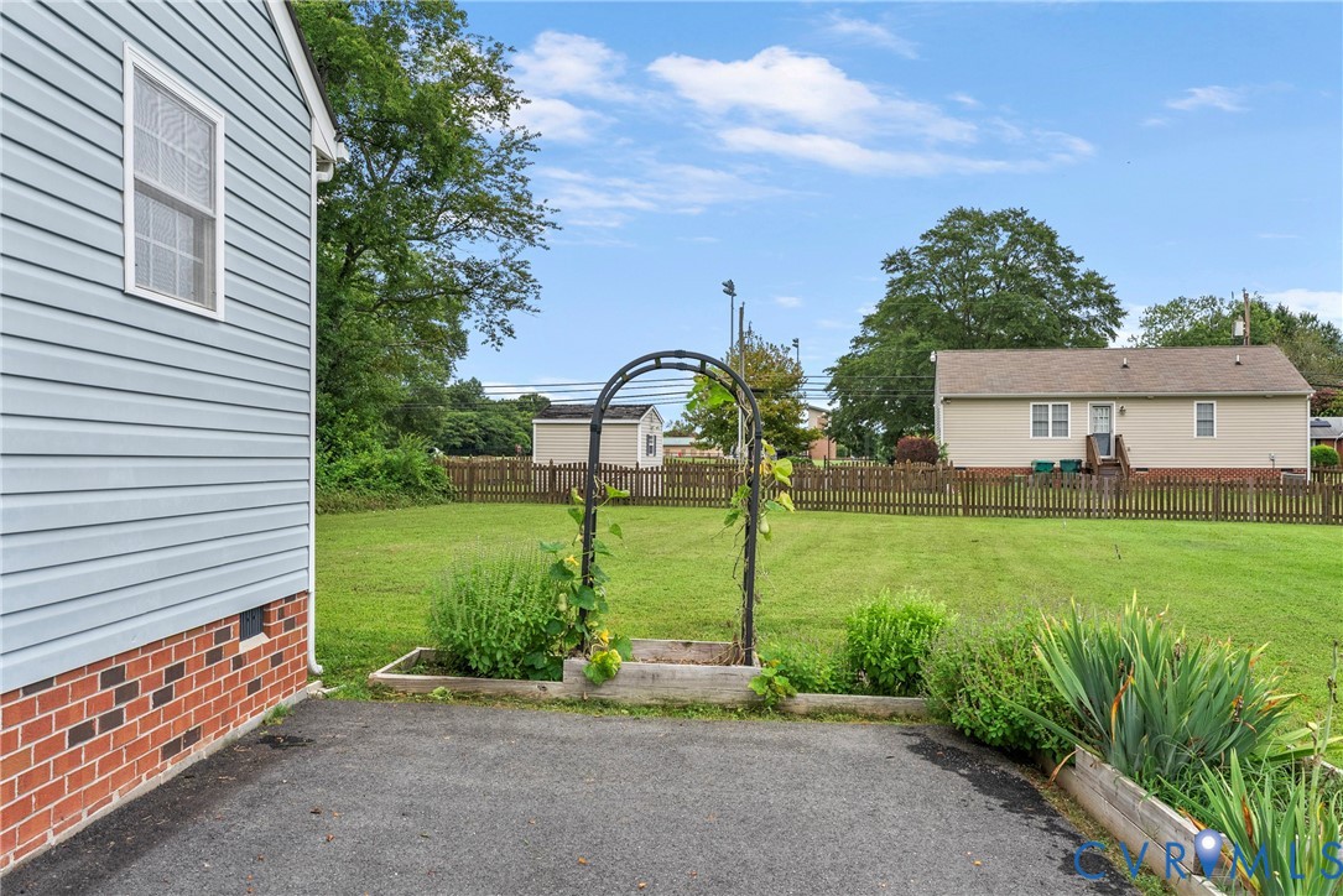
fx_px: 1082
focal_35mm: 29
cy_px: 448
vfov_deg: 45.0
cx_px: 672
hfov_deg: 63.6
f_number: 8
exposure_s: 1/125
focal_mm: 29
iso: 800
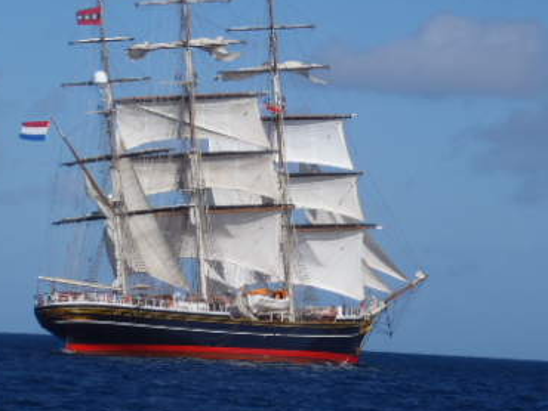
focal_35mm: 242
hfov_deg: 8.2
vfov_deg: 6.1
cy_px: 135
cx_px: 264
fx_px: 3834
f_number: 5.9
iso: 80
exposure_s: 1/640
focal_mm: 25
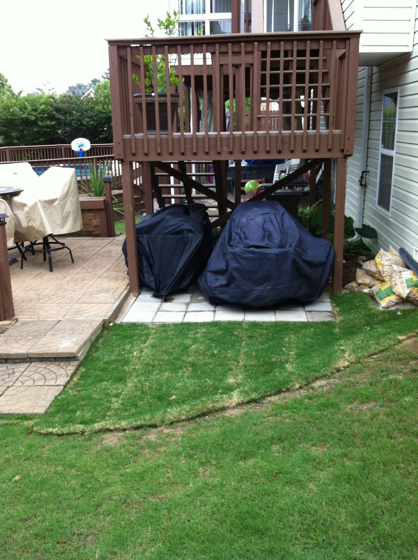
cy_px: 280
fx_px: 565
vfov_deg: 52.7
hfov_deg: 40.6
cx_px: 209
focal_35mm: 35
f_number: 2.8
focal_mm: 3.85
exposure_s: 1/134
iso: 80
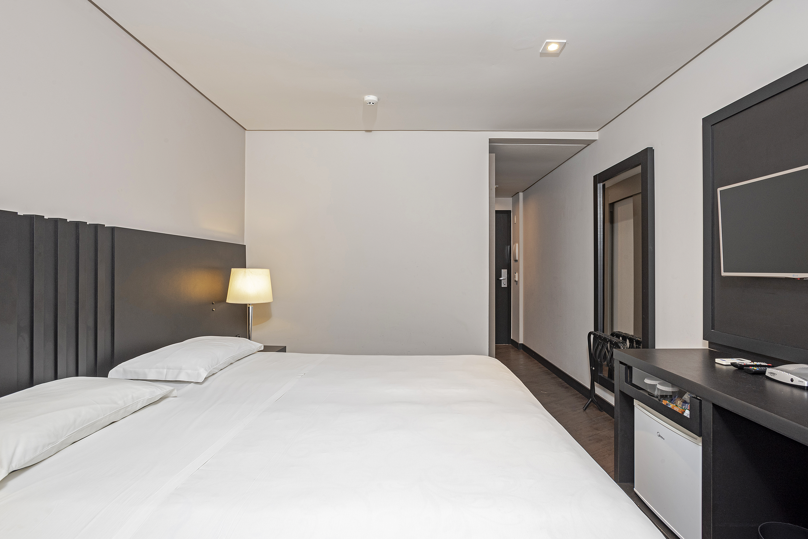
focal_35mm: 17
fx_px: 382
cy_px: 270
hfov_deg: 93.3
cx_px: 404
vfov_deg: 70.5
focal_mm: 17
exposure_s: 1/6
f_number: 11
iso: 400
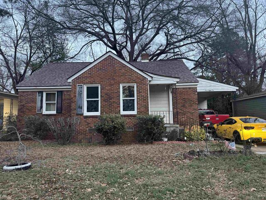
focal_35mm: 24
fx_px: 184
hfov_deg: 71.6
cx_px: 133
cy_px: 100
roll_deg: +0.8
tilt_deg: +6.3
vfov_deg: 56.8
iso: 400
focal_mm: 6.76
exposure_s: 1/60
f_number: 1.78
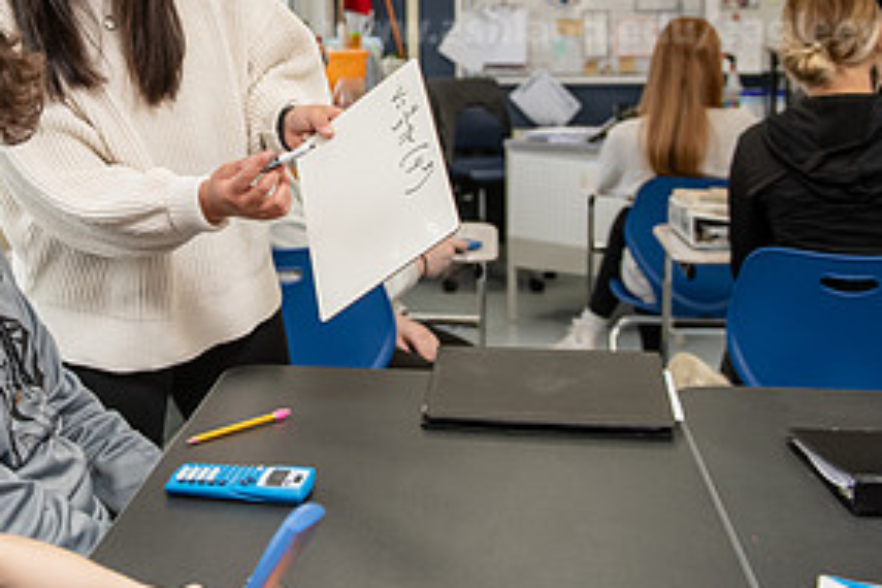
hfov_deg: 31.1
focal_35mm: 63
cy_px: 94
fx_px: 1543
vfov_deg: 21.2
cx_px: 183
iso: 1000
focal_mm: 31
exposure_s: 1/200
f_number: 3.2
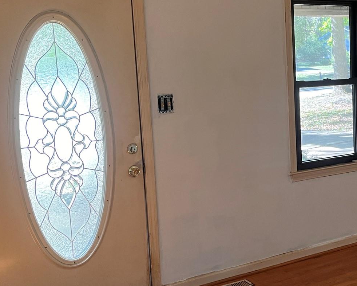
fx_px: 560
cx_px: 294
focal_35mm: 53
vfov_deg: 28.6
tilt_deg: -6.4
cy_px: 125
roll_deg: +2.9
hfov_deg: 34.1
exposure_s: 1/60
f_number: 1.6
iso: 100
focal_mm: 5.1
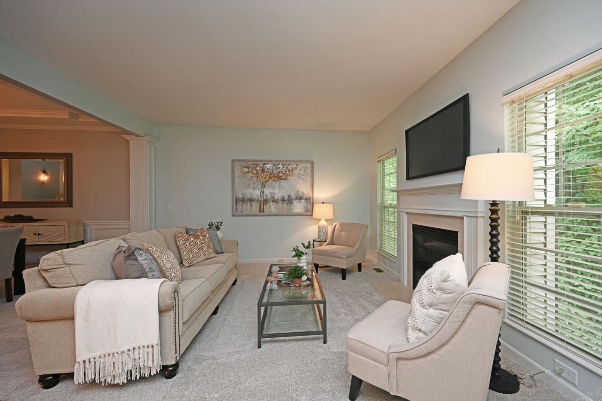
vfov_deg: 77.3
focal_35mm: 15
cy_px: 202
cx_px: 319
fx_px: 251
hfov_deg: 100.3
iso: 360
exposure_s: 1/60
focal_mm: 14
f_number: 4
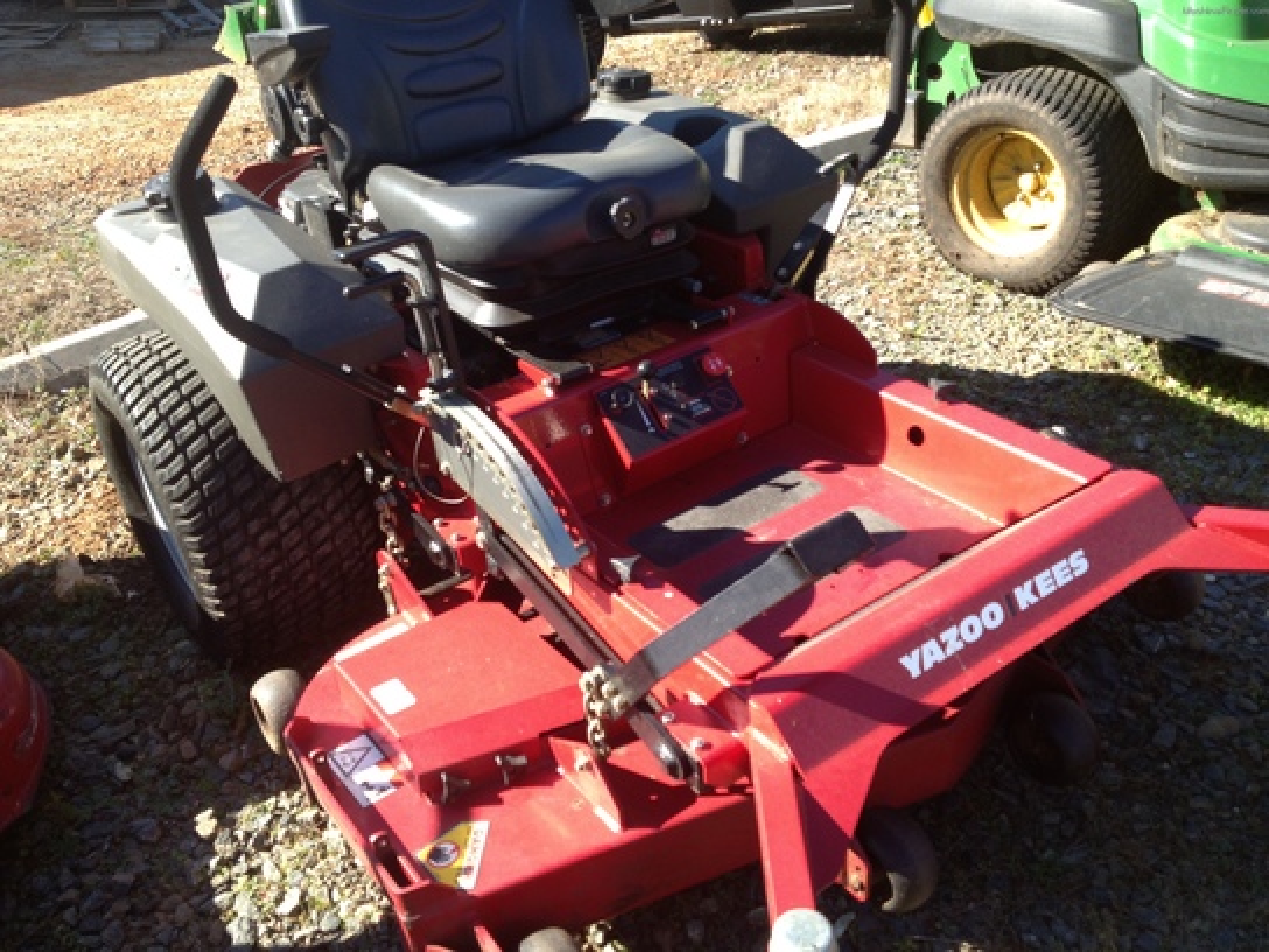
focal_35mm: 35
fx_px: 1283
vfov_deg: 40.7
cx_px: 634
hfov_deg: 52.6
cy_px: 476
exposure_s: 1/442
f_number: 2.4
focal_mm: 4.28
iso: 50
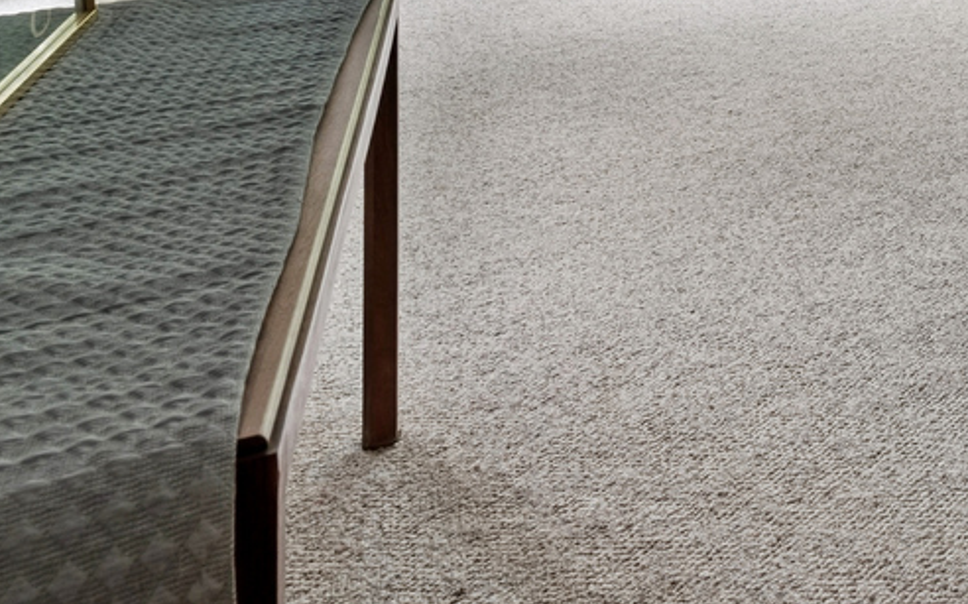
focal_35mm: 47
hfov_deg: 29.7
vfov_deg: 22.2
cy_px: -319
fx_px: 1239
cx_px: 1377
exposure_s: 1/20
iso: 200
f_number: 8
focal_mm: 14
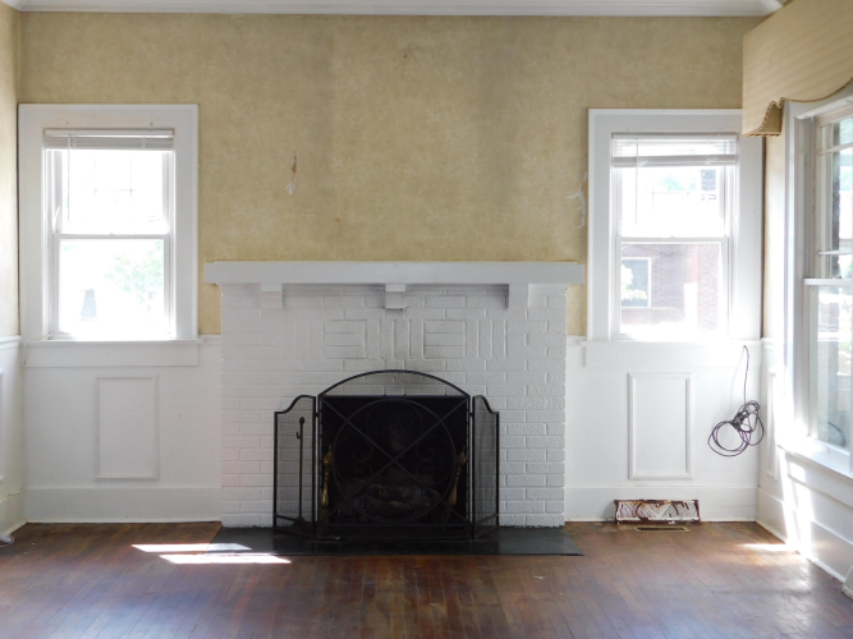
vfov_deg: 28.6
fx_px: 1257
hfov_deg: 37.5
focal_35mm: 51
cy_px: 320
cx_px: 426
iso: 125
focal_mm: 9
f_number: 3.8
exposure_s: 1/30
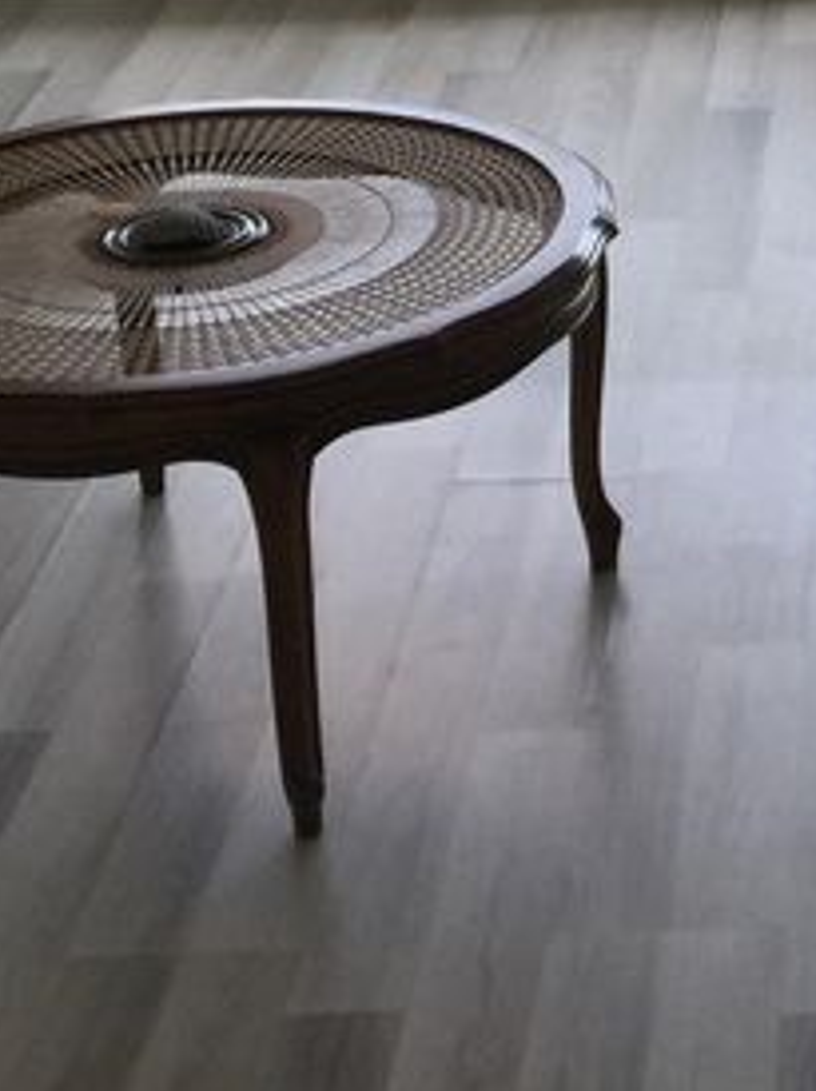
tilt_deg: -15.8
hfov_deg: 13.5
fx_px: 3337
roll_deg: +1.2
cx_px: 1015
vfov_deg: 18.1
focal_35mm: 106
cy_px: 4
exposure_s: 1/33
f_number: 2.2
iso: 40
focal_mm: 4.15
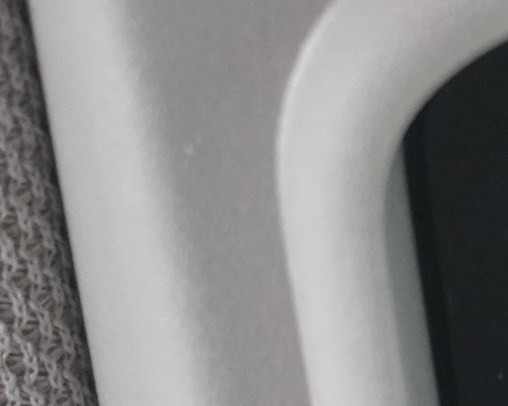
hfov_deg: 6.6
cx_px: 755
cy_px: 593
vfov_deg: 5.3
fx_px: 4330
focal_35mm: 288
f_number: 5
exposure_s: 1/60
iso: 2000
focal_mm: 34
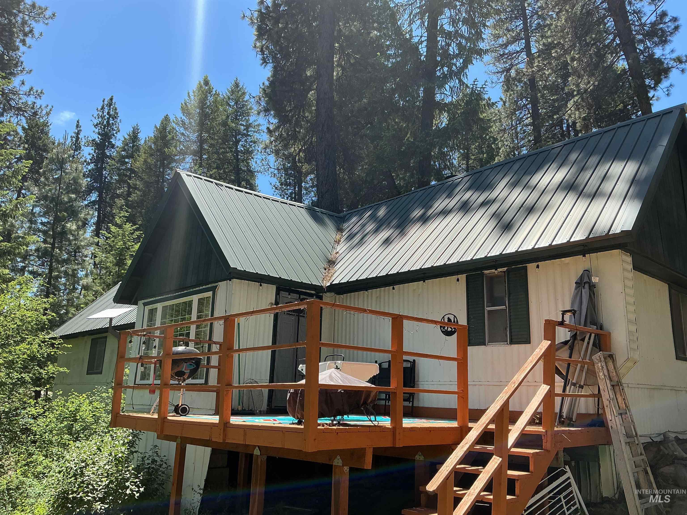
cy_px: 258
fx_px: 576
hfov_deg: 61.7
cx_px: 344
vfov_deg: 48.2
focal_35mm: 29
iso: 25
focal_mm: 3
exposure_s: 1/898
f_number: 1.8
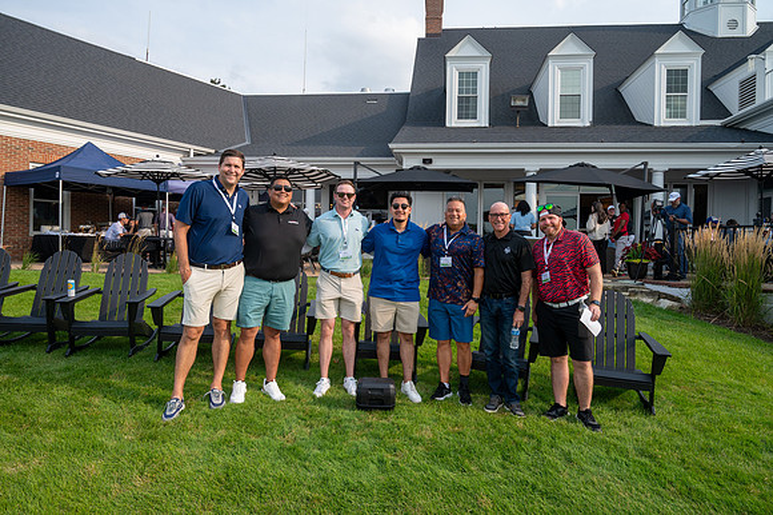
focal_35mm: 26
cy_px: 258
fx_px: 547
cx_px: 386
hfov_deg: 70.5
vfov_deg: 50.4
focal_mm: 25.5
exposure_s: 1/400
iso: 250
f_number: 6.3
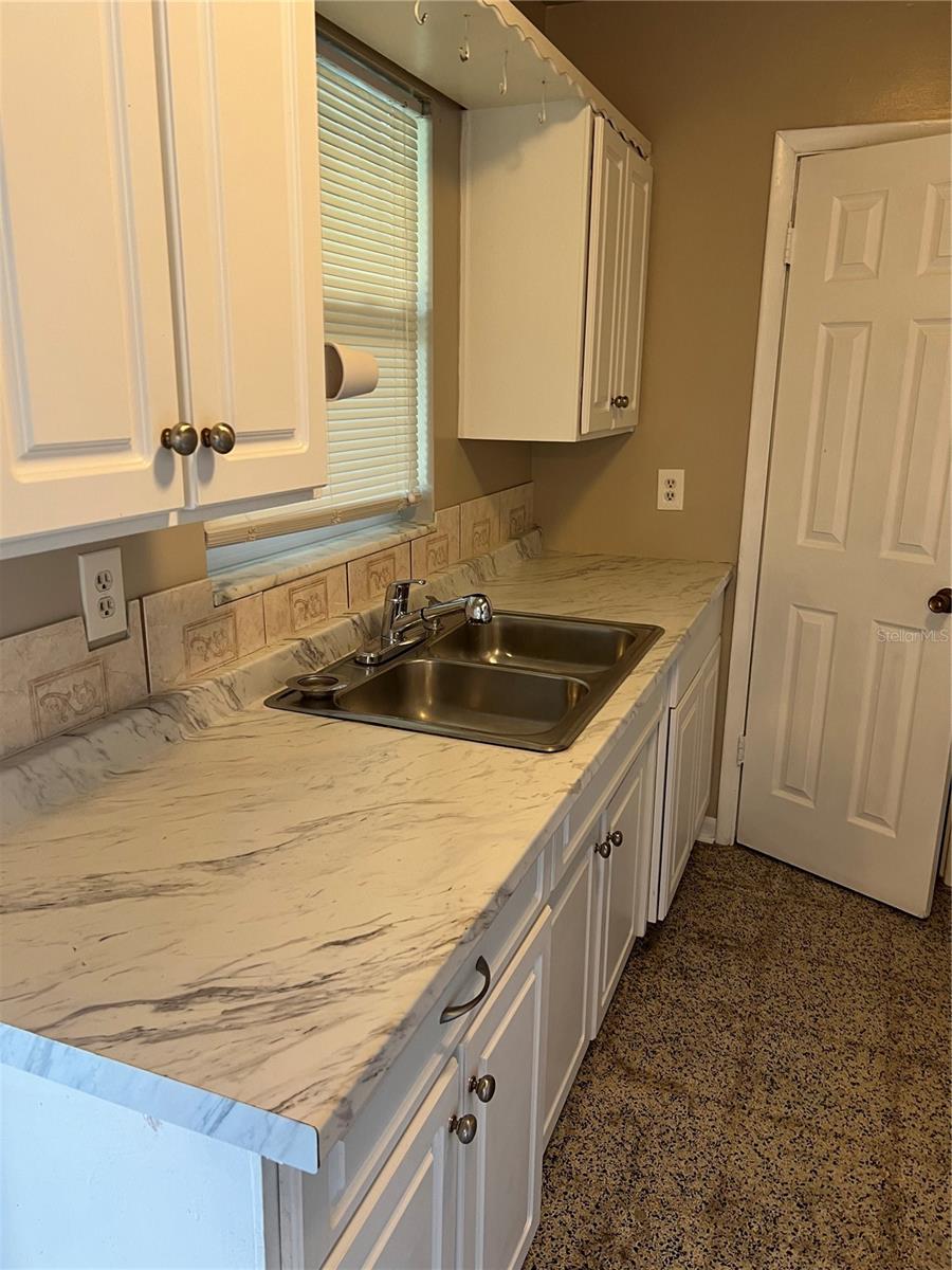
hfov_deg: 53.1
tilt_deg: -14.7
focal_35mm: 26
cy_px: 635
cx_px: 476
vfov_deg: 67.3
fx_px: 953
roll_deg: -1.0
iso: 100
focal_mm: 5.7
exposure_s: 1/60
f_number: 1.5
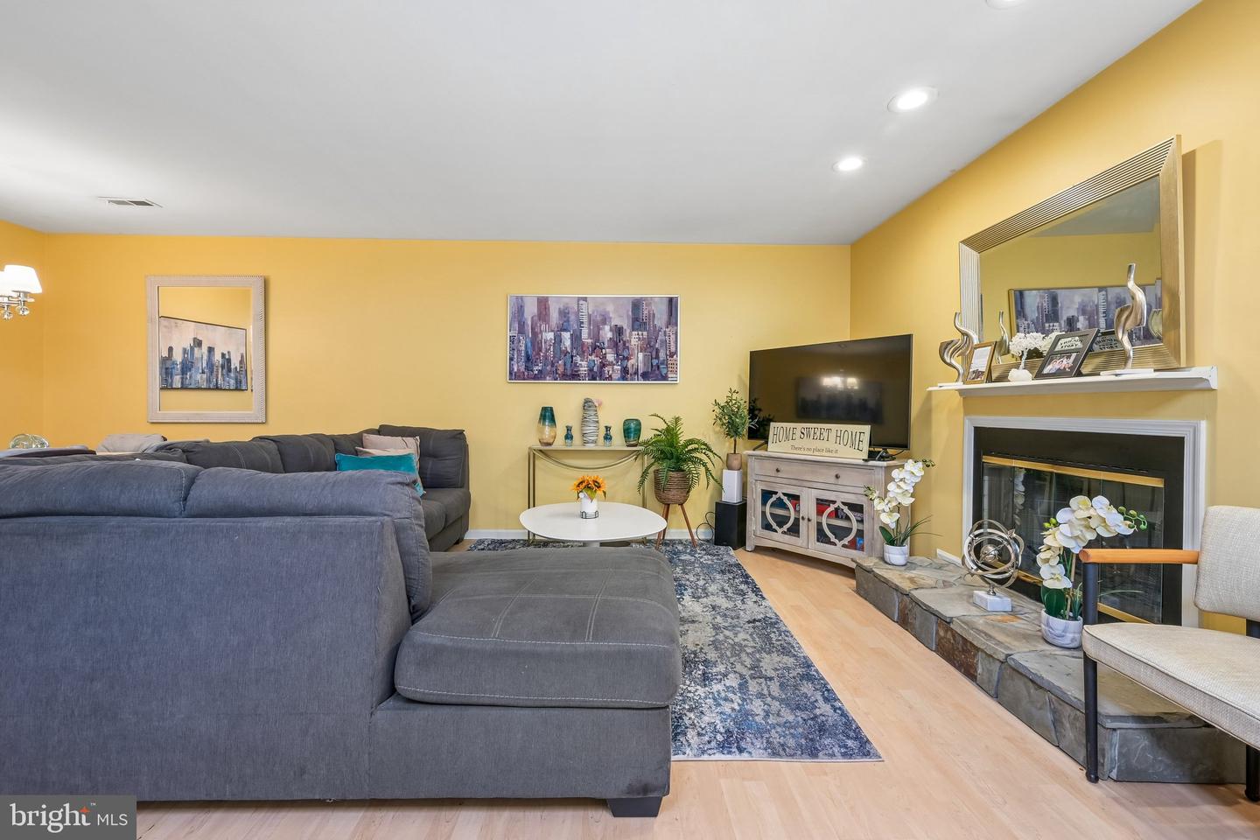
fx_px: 490
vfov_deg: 81.2
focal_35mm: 14
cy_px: 420
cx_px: 630
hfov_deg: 104.3
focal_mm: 14
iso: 400
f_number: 11
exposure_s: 1/10
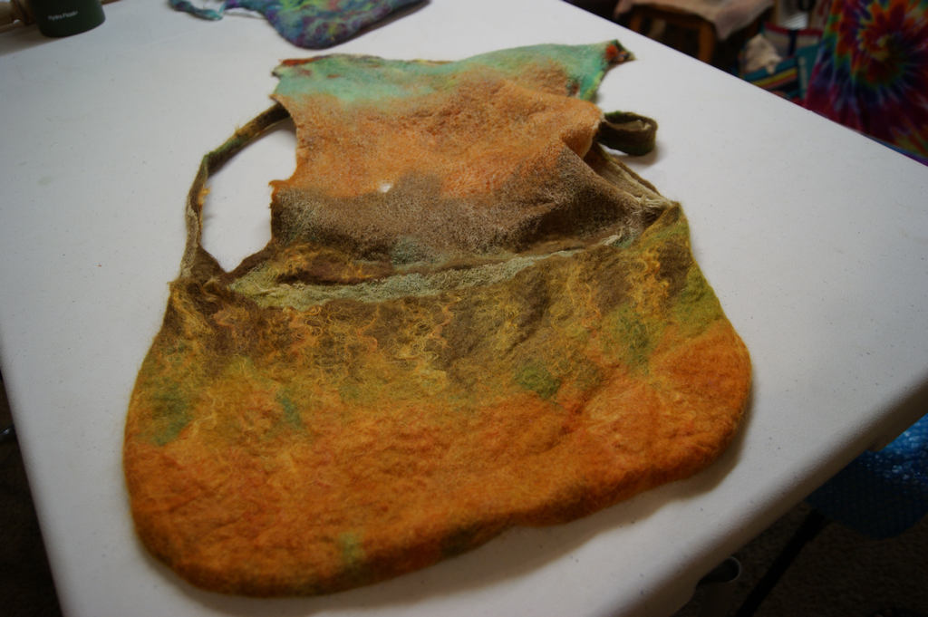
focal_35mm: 30
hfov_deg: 62.0
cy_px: 308
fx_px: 773
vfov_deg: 43.5
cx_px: 464
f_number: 3.5
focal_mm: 20
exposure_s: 1/30
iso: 250
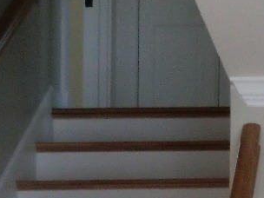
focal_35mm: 128
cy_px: 451
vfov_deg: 10.3
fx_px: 976
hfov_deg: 14.8
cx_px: 340
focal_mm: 4.9
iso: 100
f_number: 3.2
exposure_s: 1/60
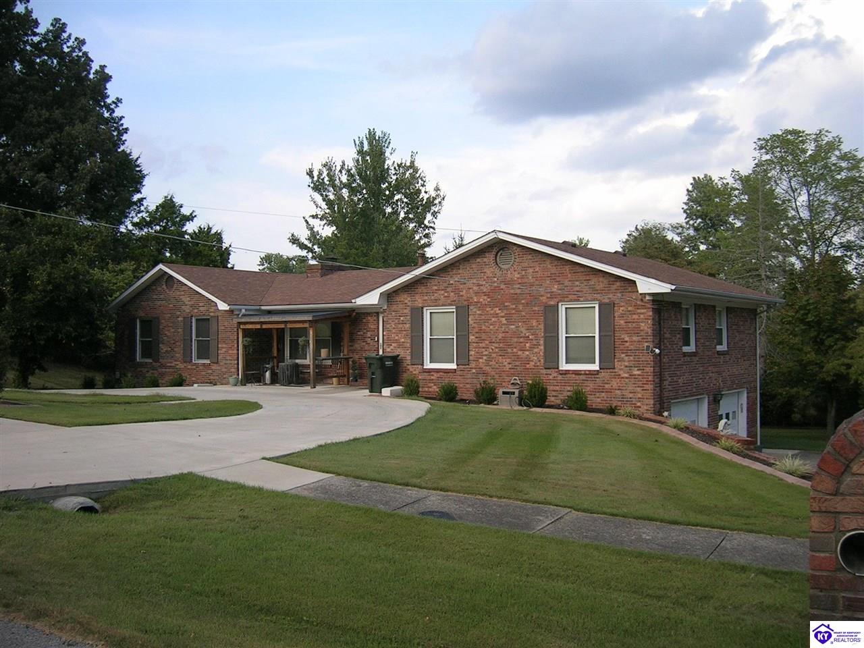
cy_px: 324
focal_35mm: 35
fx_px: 874
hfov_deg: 52.6
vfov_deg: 40.7
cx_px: 432
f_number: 2.8
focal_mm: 5.4
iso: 50
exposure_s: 1/356
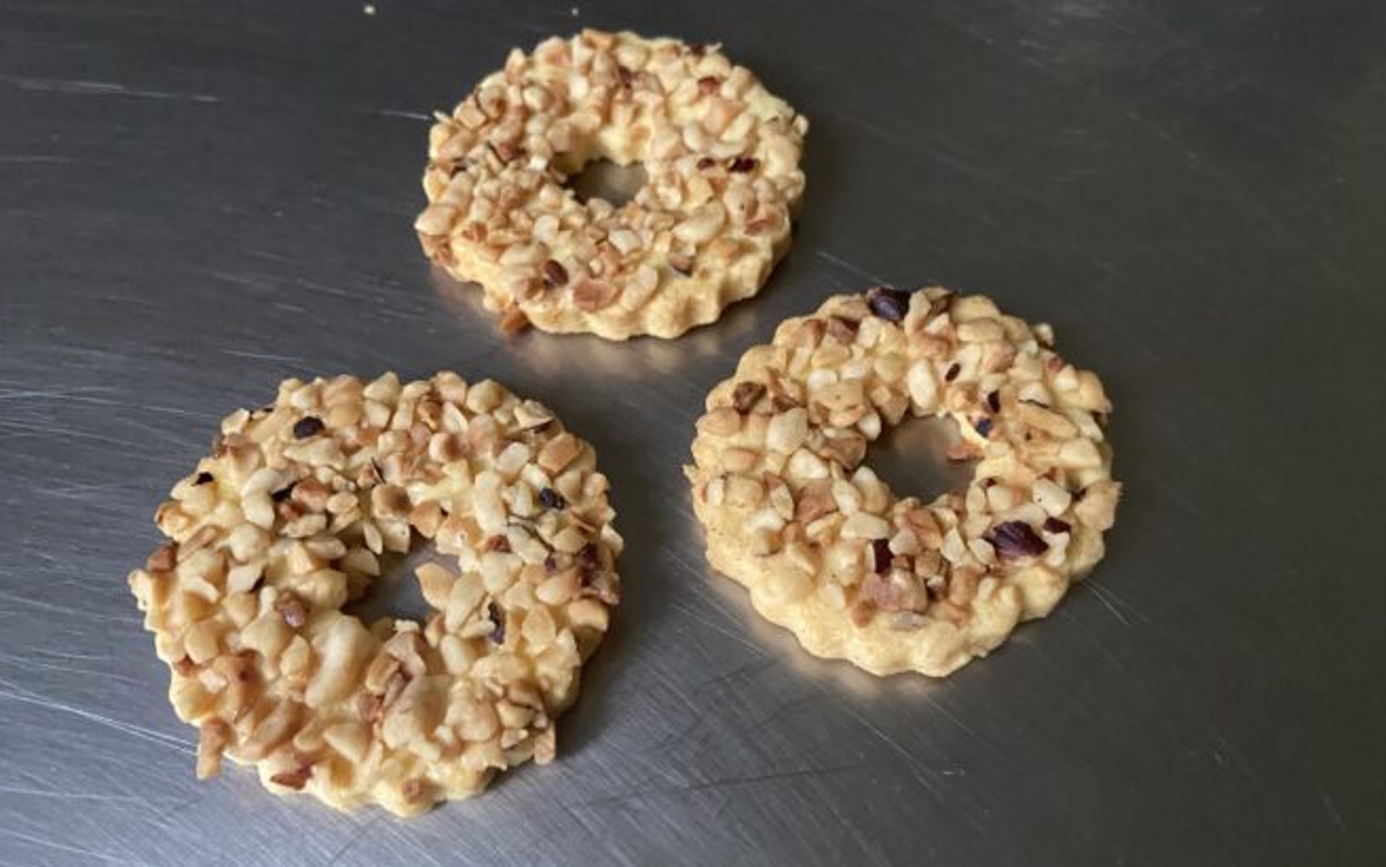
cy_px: 476
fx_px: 1058
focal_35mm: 28
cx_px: 686
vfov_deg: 44.5
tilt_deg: -59.9
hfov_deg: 66.5
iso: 640
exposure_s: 1/30
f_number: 1.8
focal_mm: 4.25
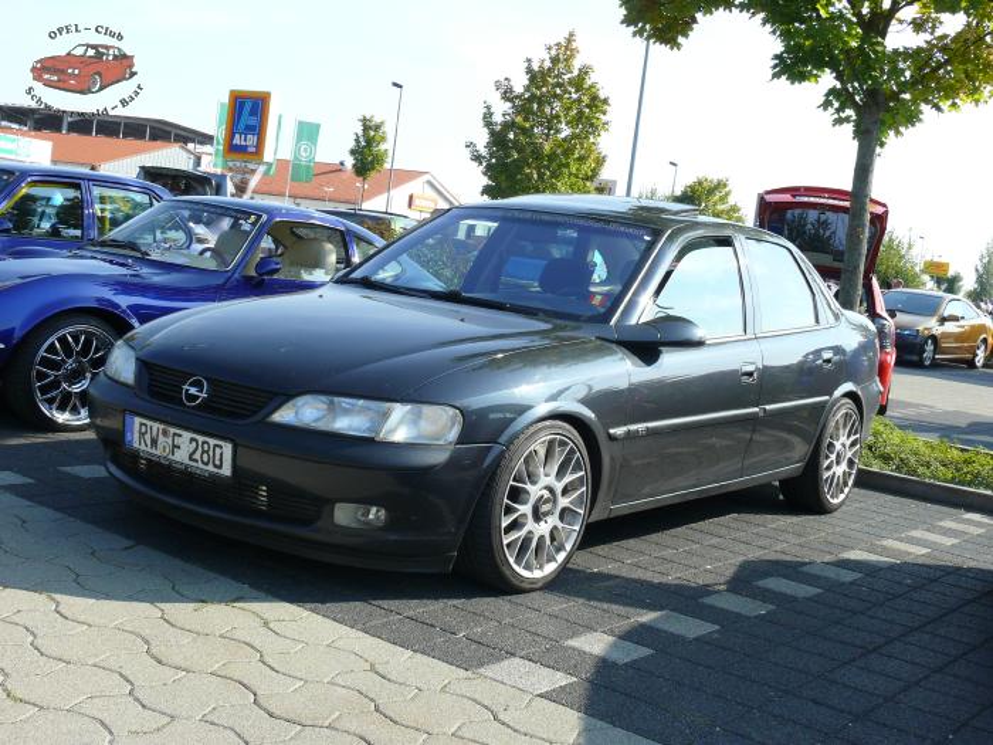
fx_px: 1262
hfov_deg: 42.9
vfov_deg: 32.9
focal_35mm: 44
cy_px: 372
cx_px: 496
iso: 100
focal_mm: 9.3
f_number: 5
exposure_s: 1/250
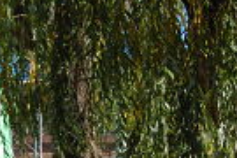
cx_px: -11
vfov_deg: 8.9
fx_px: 987
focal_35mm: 150
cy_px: 238
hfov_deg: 13.5
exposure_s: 1/250
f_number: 8
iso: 200
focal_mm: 30
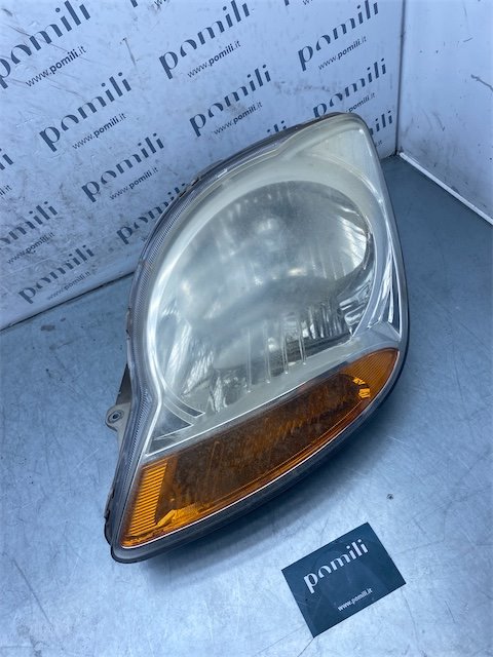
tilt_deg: -49.2
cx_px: 246
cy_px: 328
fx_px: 494
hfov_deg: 53.1
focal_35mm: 26
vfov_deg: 67.3
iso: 32
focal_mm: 4.25
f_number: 1.8
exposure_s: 1/1072
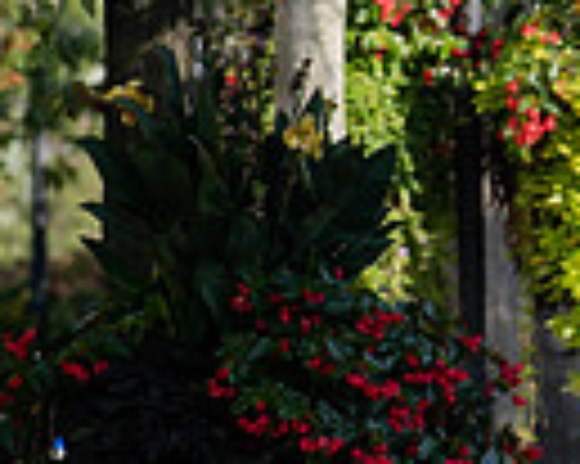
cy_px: 385
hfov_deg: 1.5
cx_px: 1088
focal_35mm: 1264
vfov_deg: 1.2
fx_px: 21681
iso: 200
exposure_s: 1/640
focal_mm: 300
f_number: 4.5
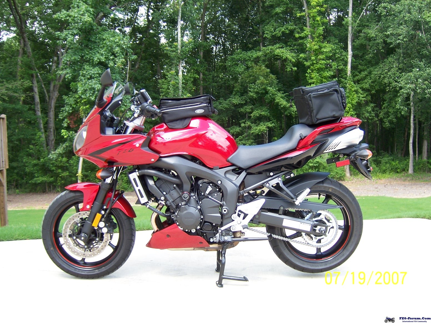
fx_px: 448
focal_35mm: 36
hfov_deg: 51.4
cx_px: 216
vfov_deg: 39.7
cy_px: 162
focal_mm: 6.2
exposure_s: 1/125
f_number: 2.8
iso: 80
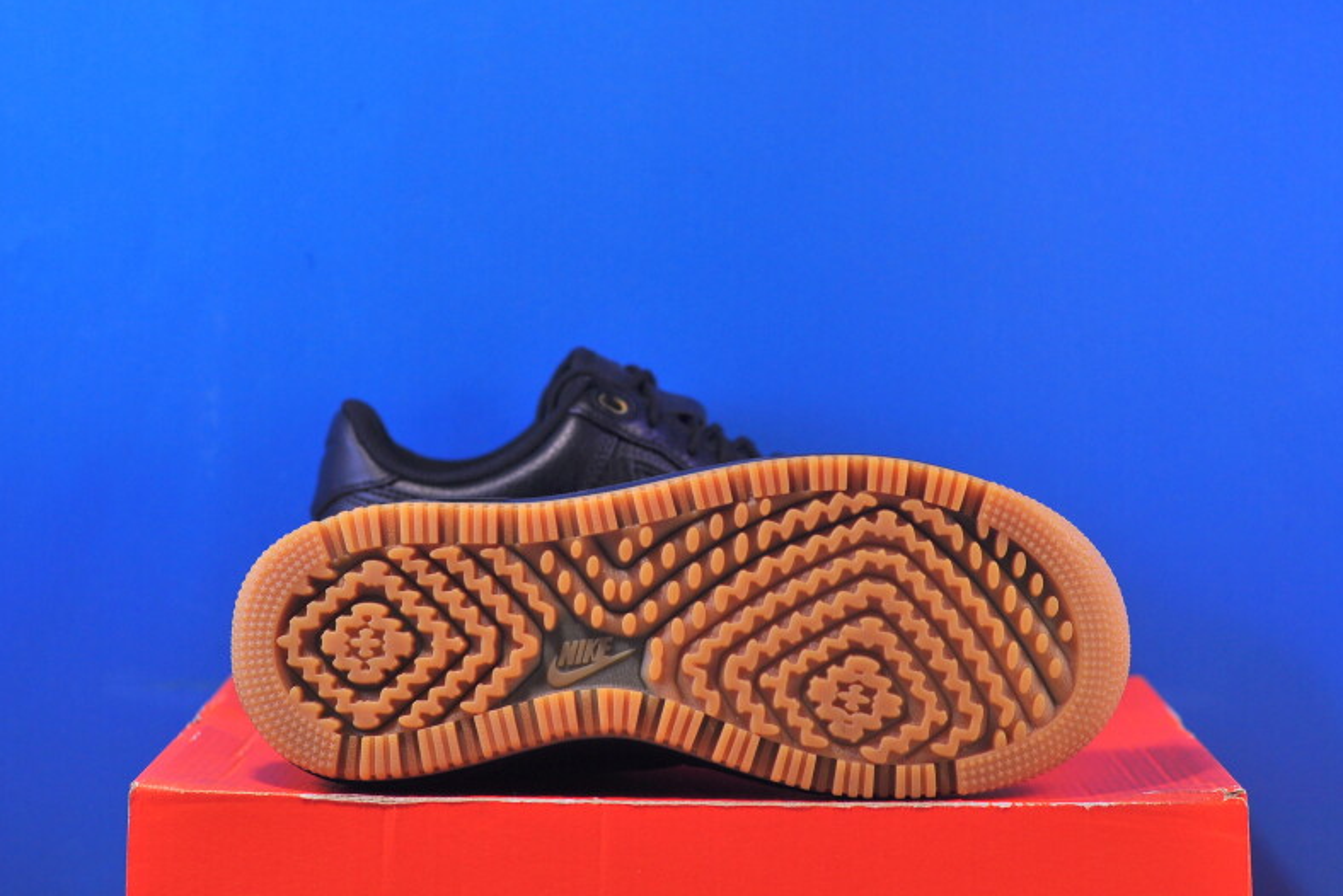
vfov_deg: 18.0
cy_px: 449
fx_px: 2836
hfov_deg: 26.6
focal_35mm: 76
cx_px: 668
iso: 250
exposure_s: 1/250
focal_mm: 50
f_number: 3.2
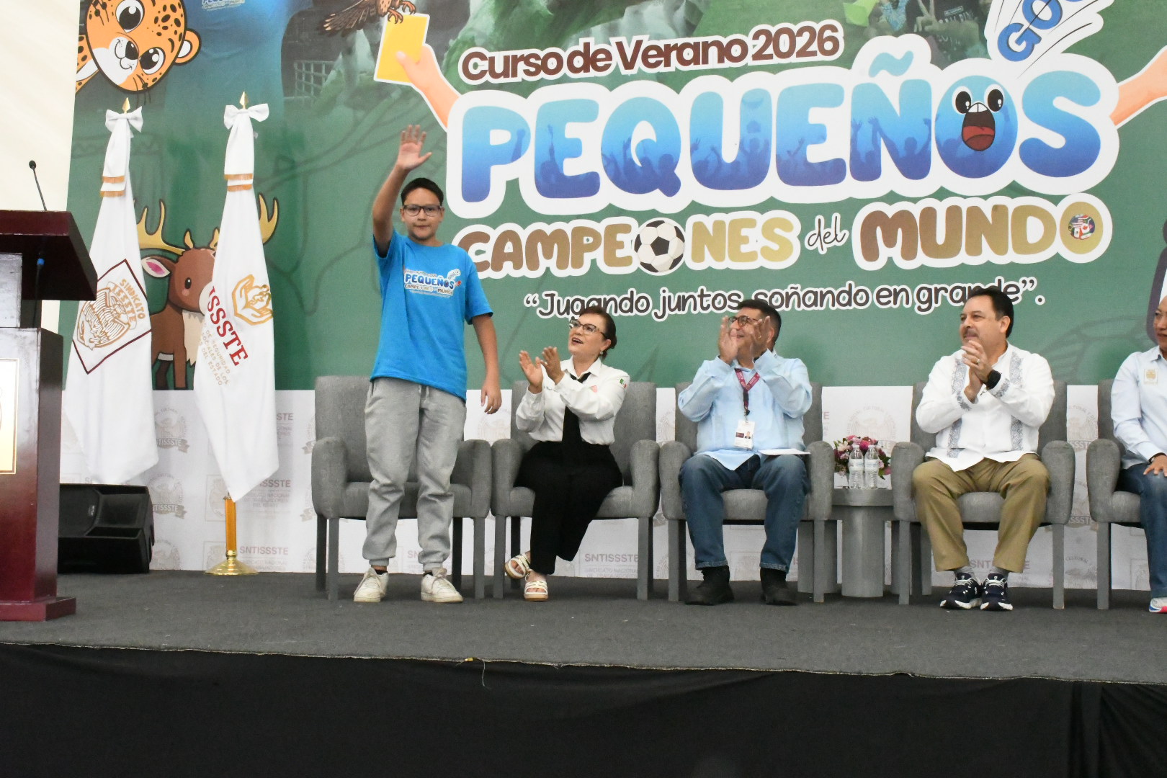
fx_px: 1556
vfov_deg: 28.1
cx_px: 584
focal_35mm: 48
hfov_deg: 41.1
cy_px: 389
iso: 20000
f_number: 18
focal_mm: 32
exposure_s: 1/200
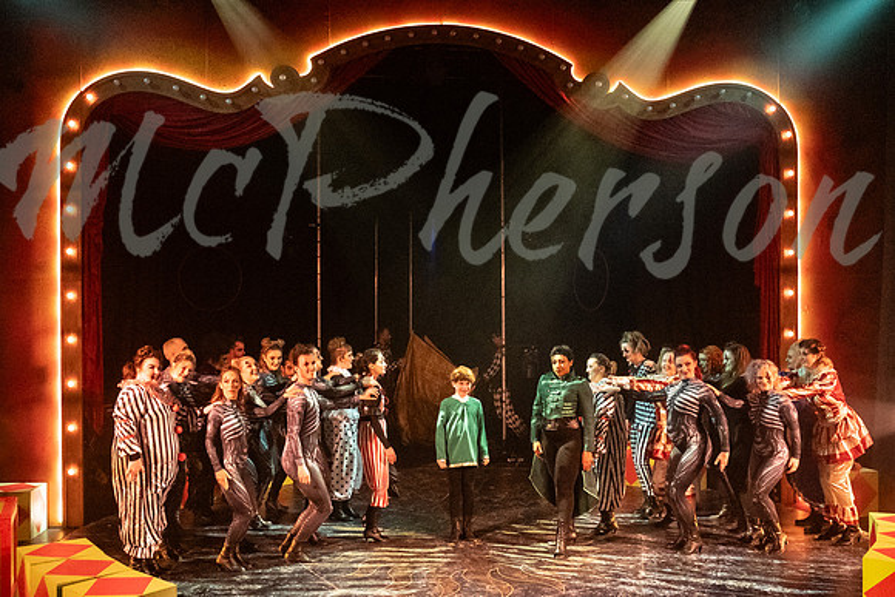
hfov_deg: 56.1
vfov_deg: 39.3
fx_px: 837
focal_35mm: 34
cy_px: 313
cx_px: 394
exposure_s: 1/125
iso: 3200
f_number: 2.8
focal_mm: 17
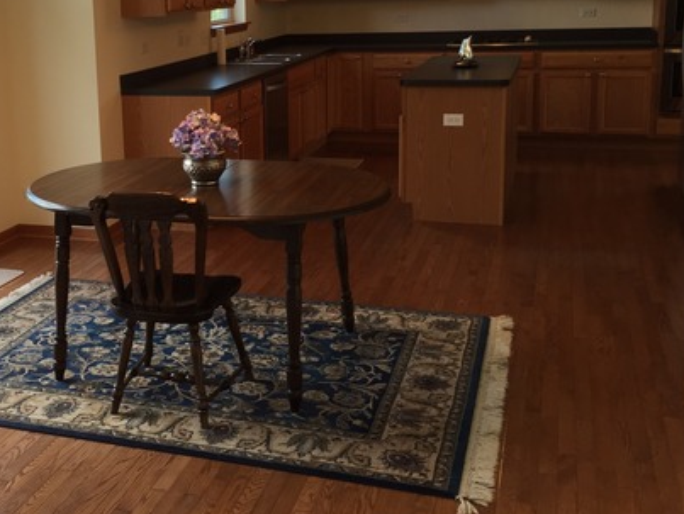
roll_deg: +1.0
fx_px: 910
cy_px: 161
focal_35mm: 46
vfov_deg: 31.3
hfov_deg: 40.2
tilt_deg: -12.4
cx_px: 183
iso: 32
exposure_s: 1/60
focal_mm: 4.15
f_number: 2.2
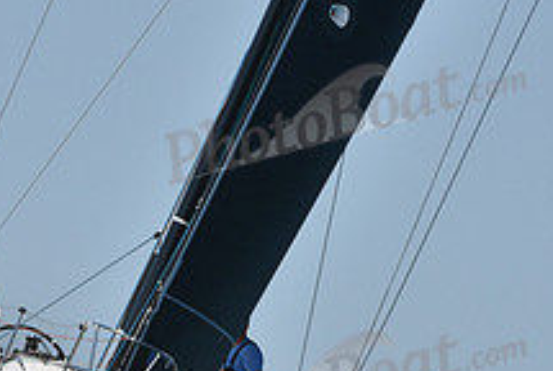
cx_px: 33
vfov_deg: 1.3
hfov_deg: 1.9
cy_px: 287
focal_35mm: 1078
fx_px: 16582
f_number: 8
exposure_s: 1/1600
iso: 320
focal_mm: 400
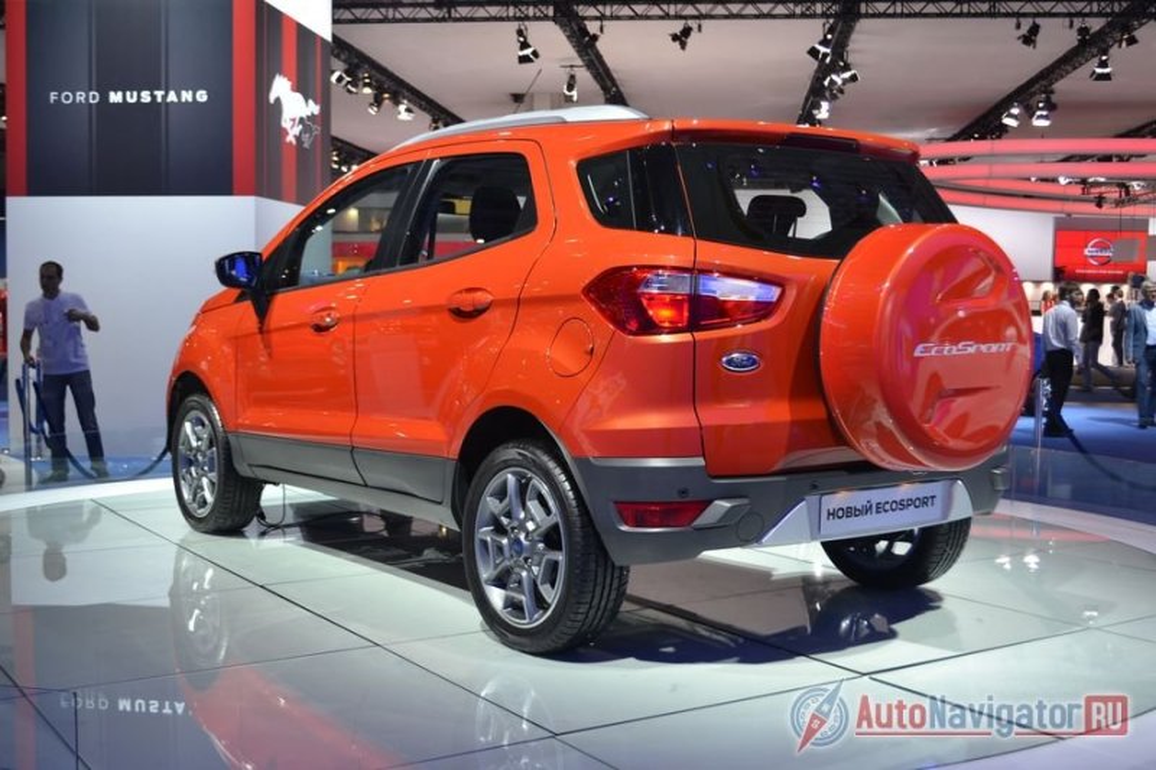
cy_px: 385
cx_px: 578
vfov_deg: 30.8
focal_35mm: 44
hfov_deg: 45.0
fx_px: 1396
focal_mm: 29
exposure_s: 1/80
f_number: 4.5
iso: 400
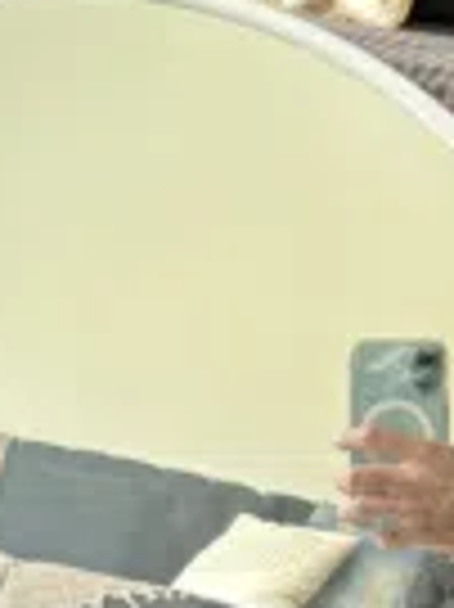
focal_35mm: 77
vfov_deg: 25.2
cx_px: 67
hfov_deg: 18.9
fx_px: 1349
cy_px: 405
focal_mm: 5.96
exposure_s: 1/49
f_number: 1.6
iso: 500
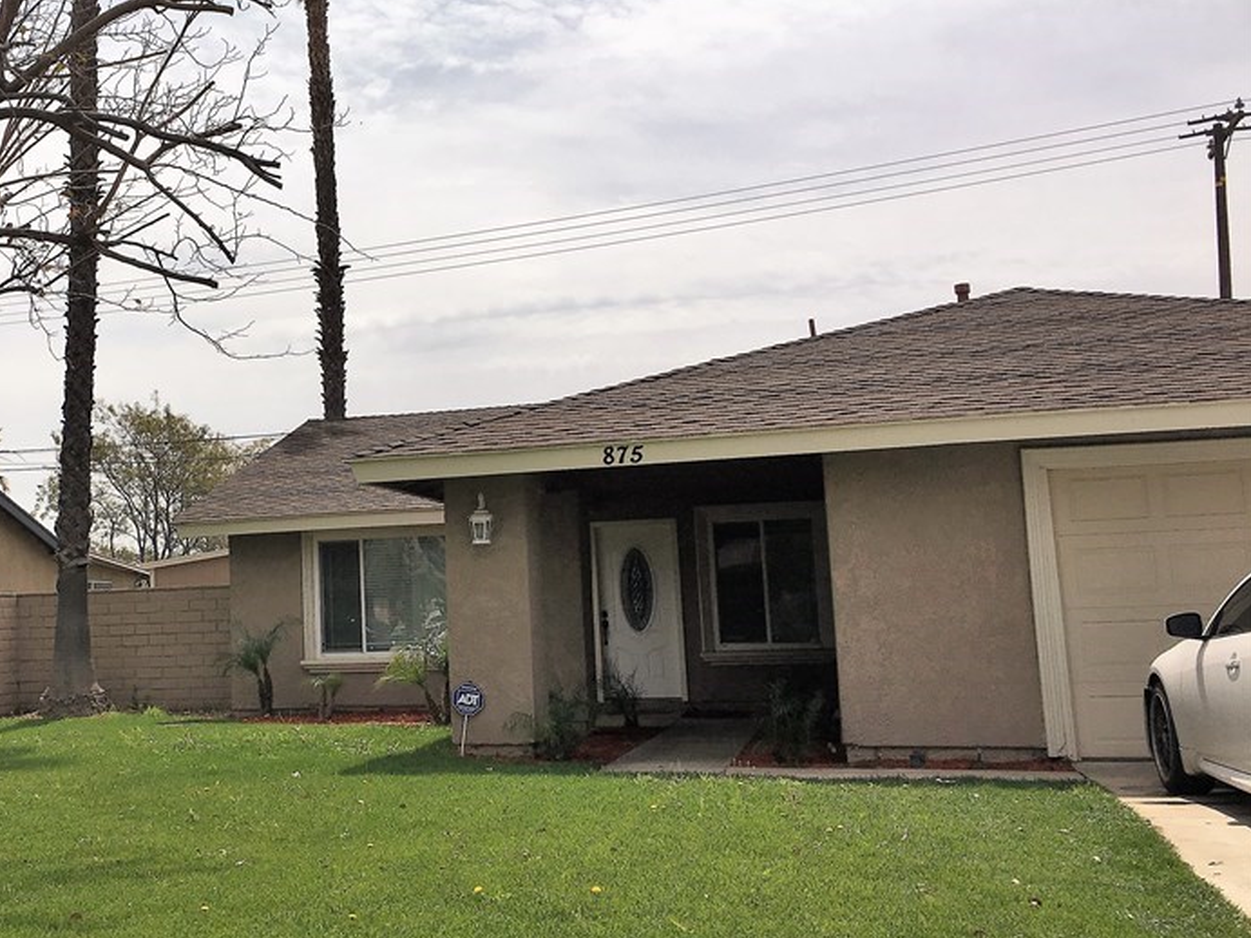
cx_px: 329
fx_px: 1554
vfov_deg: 33.6
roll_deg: +1.2
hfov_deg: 42.6
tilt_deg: +9.0
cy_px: 424
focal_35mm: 43
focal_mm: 4.15
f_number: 2.2
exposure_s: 1/3205
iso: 25
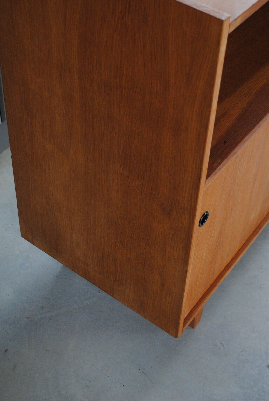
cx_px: 159
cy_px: 140
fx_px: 658
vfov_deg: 33.6
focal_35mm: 59
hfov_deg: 23.1
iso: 450
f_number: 4.5
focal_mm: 28
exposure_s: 1/30
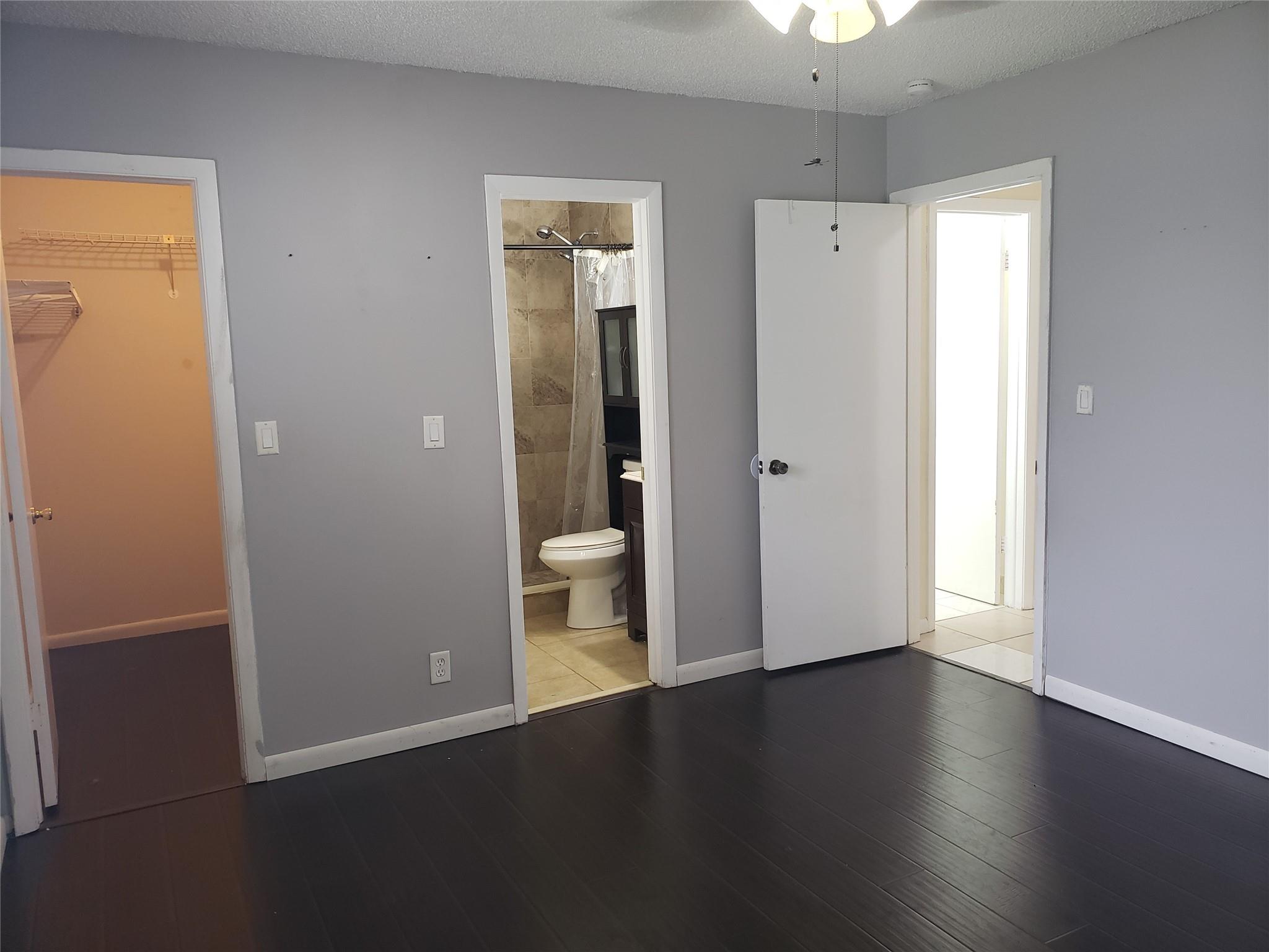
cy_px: 476
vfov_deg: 53.1
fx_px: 953
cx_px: 634
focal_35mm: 26
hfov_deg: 67.3
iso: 320
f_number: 2.4
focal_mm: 4.3
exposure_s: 1/30
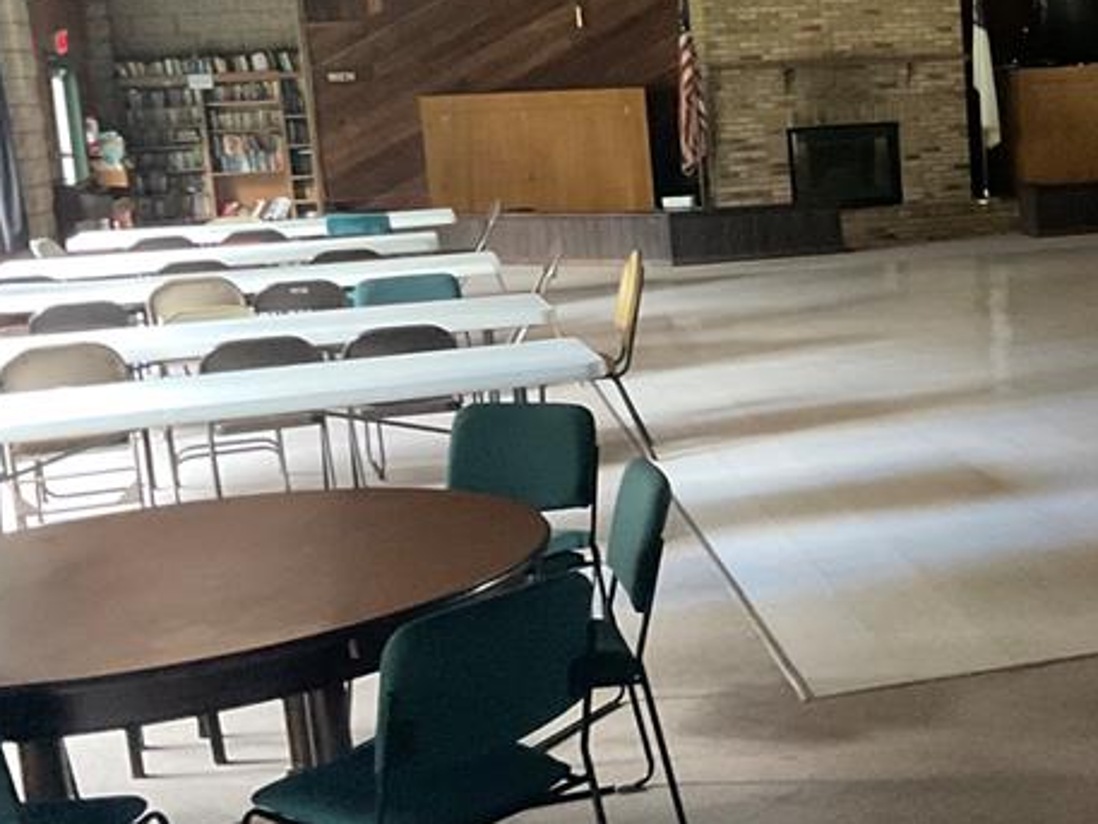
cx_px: 1144
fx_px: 2062
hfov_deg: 27.7
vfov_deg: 22.6
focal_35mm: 65
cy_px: 370
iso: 500
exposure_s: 1/30
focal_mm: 3
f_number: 1.8
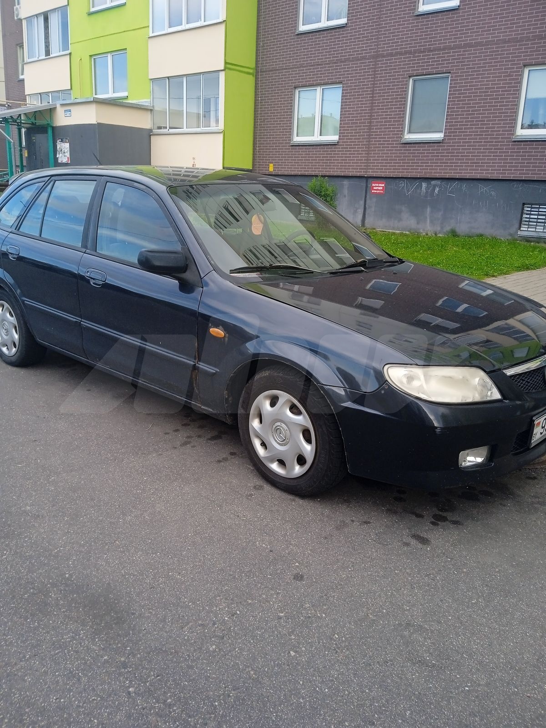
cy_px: 364
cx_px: 273
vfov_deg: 63.4
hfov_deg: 49.7
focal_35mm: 28
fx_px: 589
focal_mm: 3.43
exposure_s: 1/153
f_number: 2.2
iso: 100
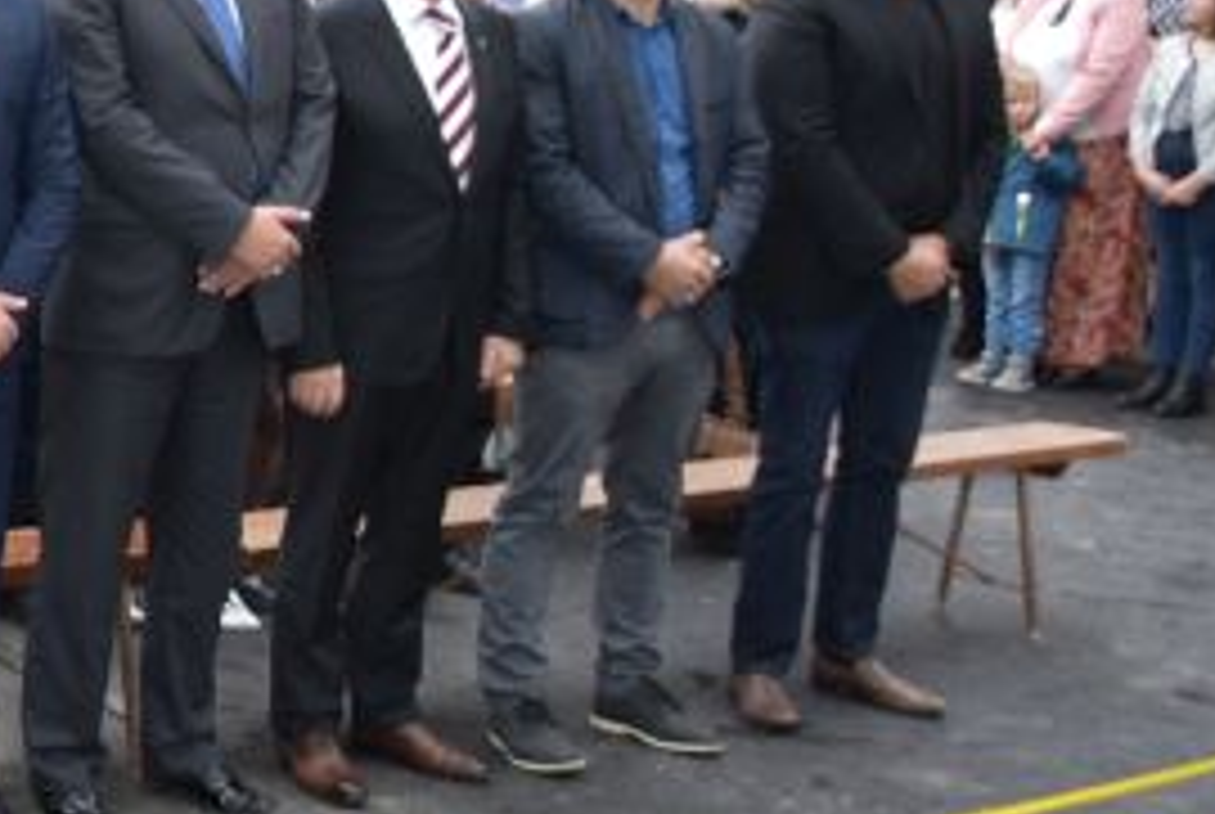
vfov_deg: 17.1
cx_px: -567
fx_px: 2704
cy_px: 295
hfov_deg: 21.5
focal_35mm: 80
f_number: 3.5
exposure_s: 1/60
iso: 110
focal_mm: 18
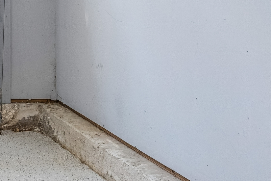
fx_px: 986
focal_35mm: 131
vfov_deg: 10.2
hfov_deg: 13.8
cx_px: -228
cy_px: -77
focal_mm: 30
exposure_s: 1/6
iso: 400
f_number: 7.1
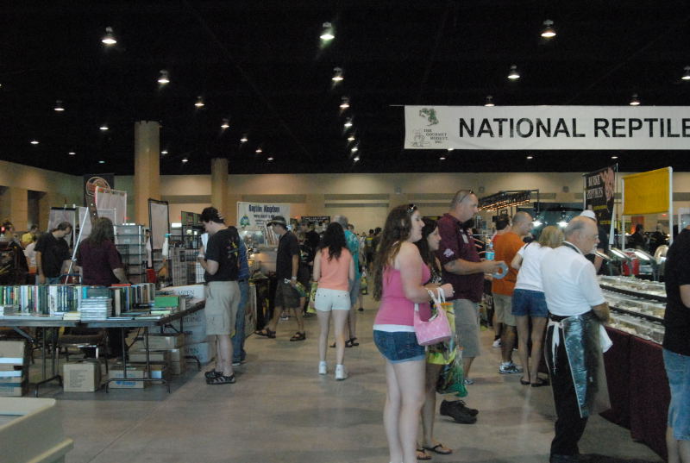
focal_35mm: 42
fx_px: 807
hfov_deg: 46.3
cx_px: 345
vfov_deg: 32.0
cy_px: 232
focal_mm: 28
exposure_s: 1/250
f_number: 8
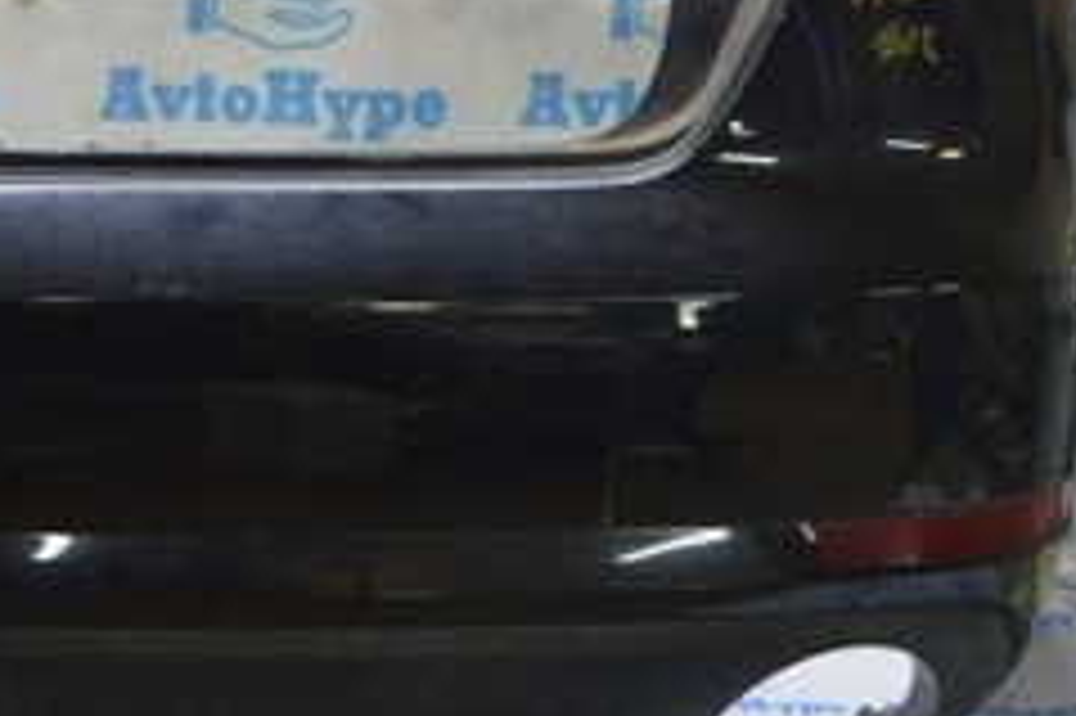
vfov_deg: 14.4
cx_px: -266
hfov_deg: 20.4
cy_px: -110
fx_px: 2758
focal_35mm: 92
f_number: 5.6
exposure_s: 1/20
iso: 400
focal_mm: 23
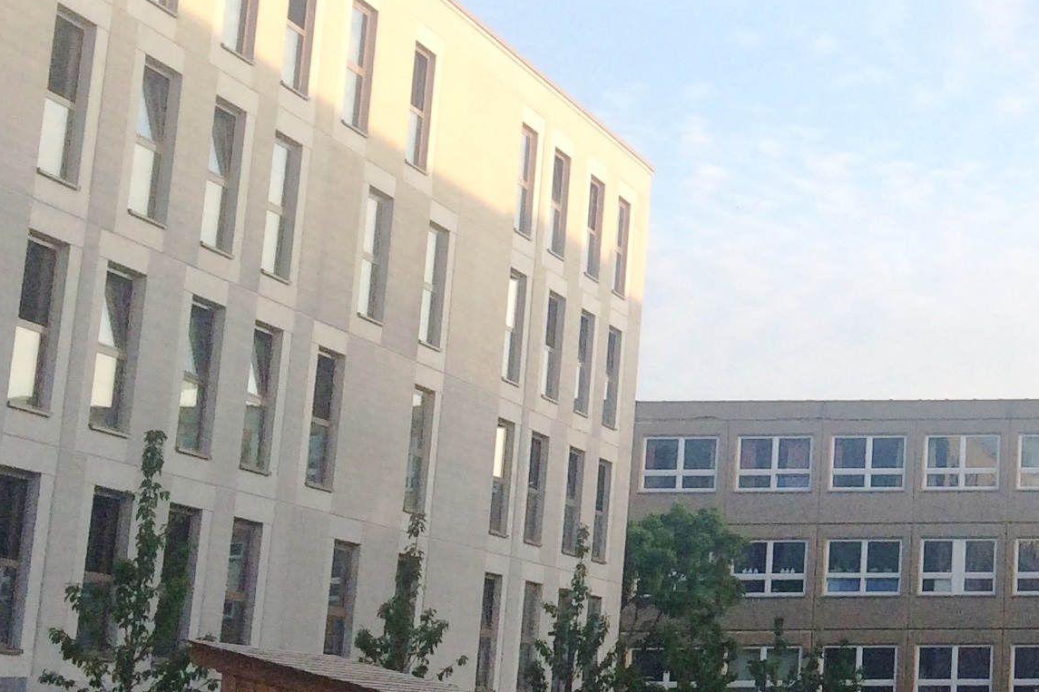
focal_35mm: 86
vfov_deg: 15.8
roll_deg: -0.2
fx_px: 2482
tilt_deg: +15.1
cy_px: 173
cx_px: 1310
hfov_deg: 21.6
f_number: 2.2
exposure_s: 1/651
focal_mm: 4.15
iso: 32
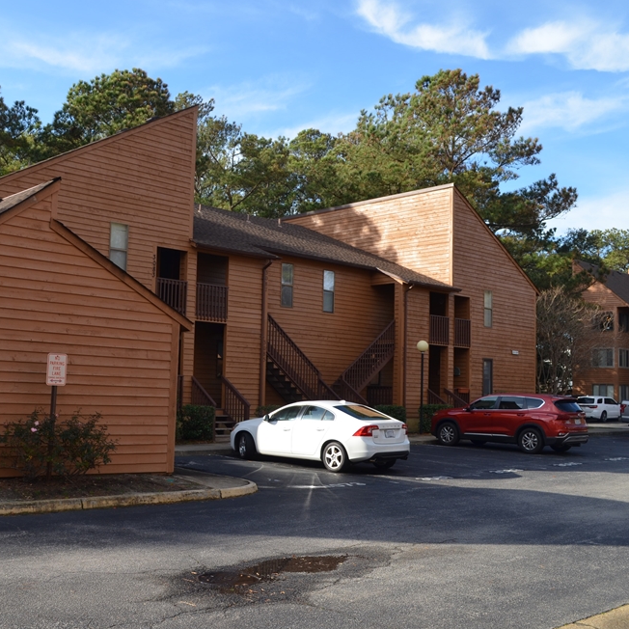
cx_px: 231
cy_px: 311
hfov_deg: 42.5
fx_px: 802
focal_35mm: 39
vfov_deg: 42.8
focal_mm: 20
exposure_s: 1/250
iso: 200
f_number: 8
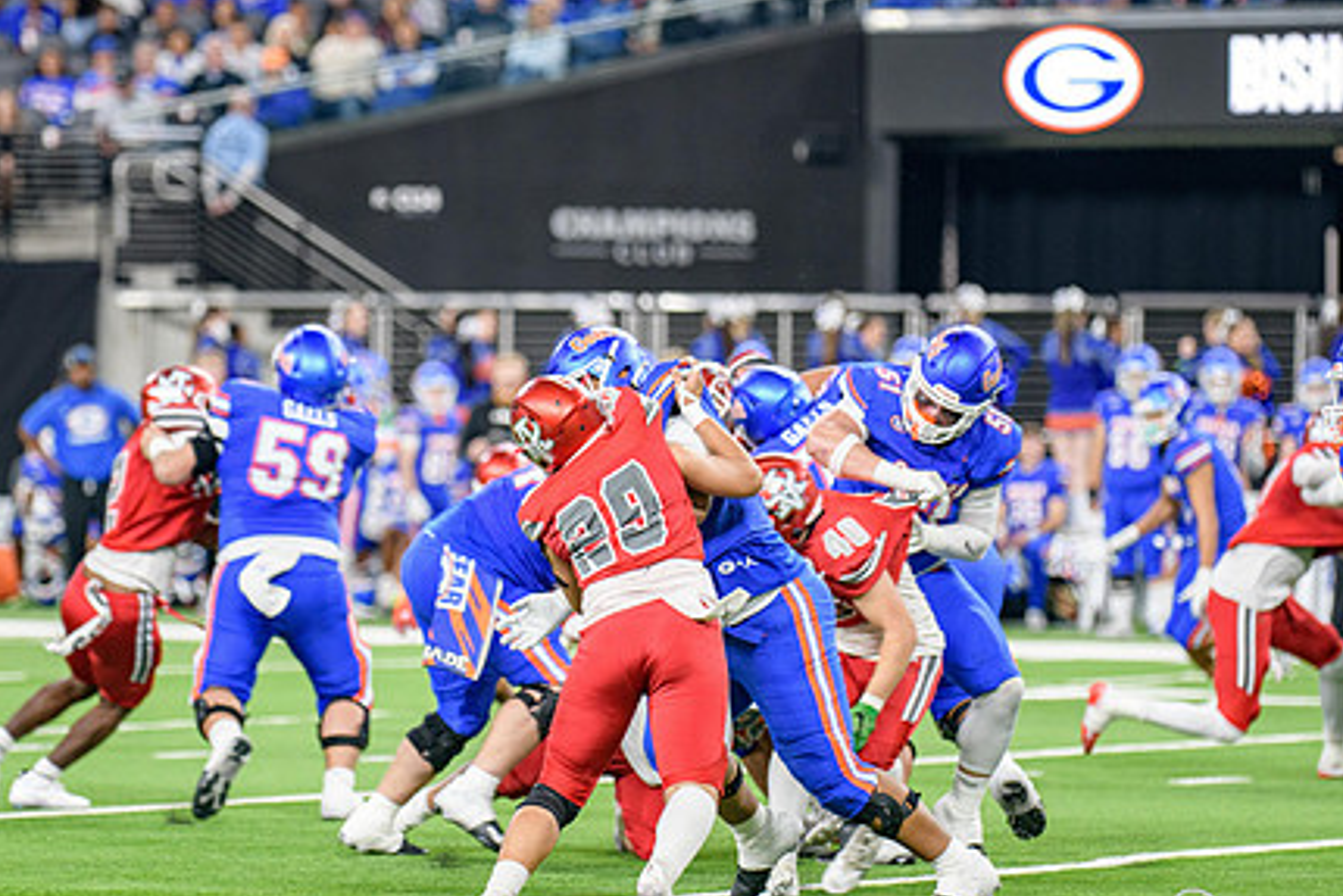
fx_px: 9814
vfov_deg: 5.2
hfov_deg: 7.8
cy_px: 514
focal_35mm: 263
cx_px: 603
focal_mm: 195
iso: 1000
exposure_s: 1/400
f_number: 2.8
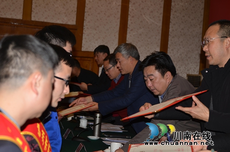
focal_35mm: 72
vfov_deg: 18.8
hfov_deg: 28.1
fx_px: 459
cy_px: 76
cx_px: 115
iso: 100
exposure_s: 1/60
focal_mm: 48
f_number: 4.2
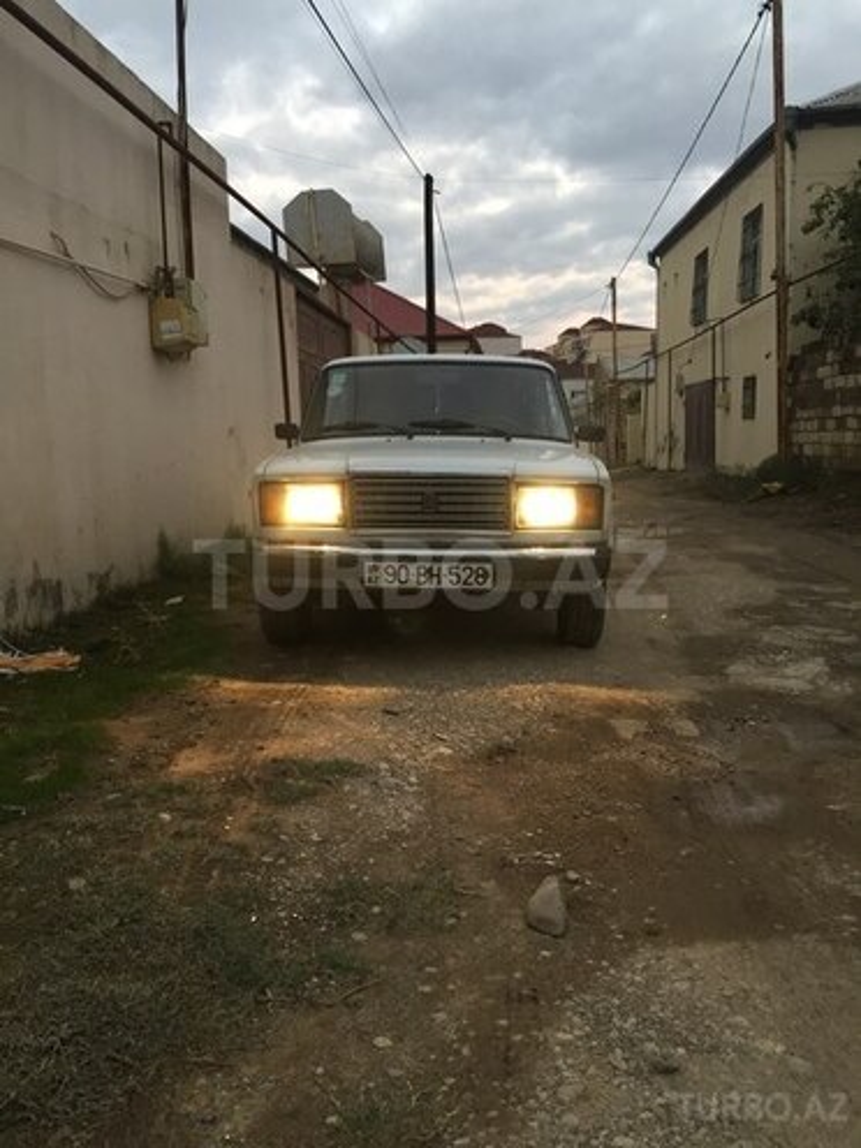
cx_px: 430
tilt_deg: -7.3
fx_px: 962
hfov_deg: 48.2
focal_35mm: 29
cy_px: 574
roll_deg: +0.8
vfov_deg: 61.7
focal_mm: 4.15
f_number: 2.2
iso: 100
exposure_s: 1/33
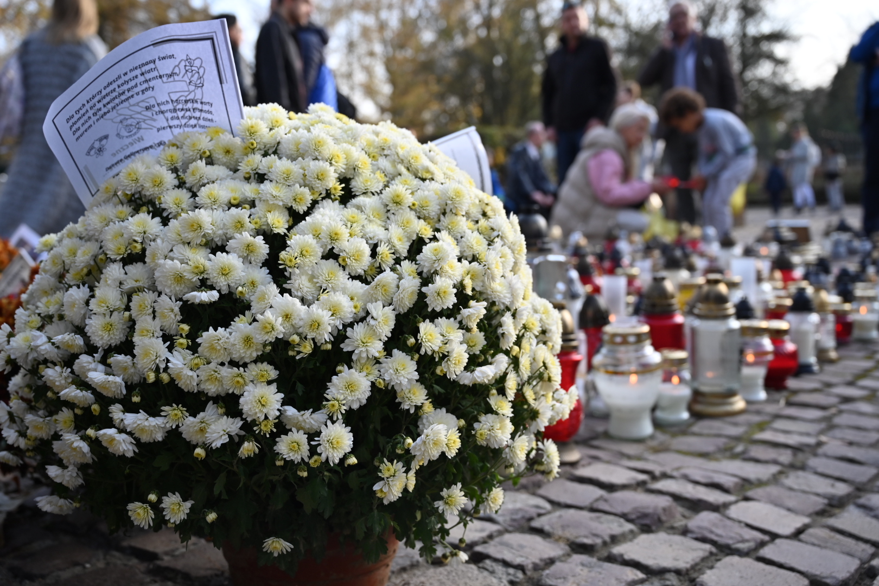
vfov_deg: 35.9
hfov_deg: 51.9
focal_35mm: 37
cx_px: 440
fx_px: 903
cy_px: 293
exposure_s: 1/320
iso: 250
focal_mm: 37
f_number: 5
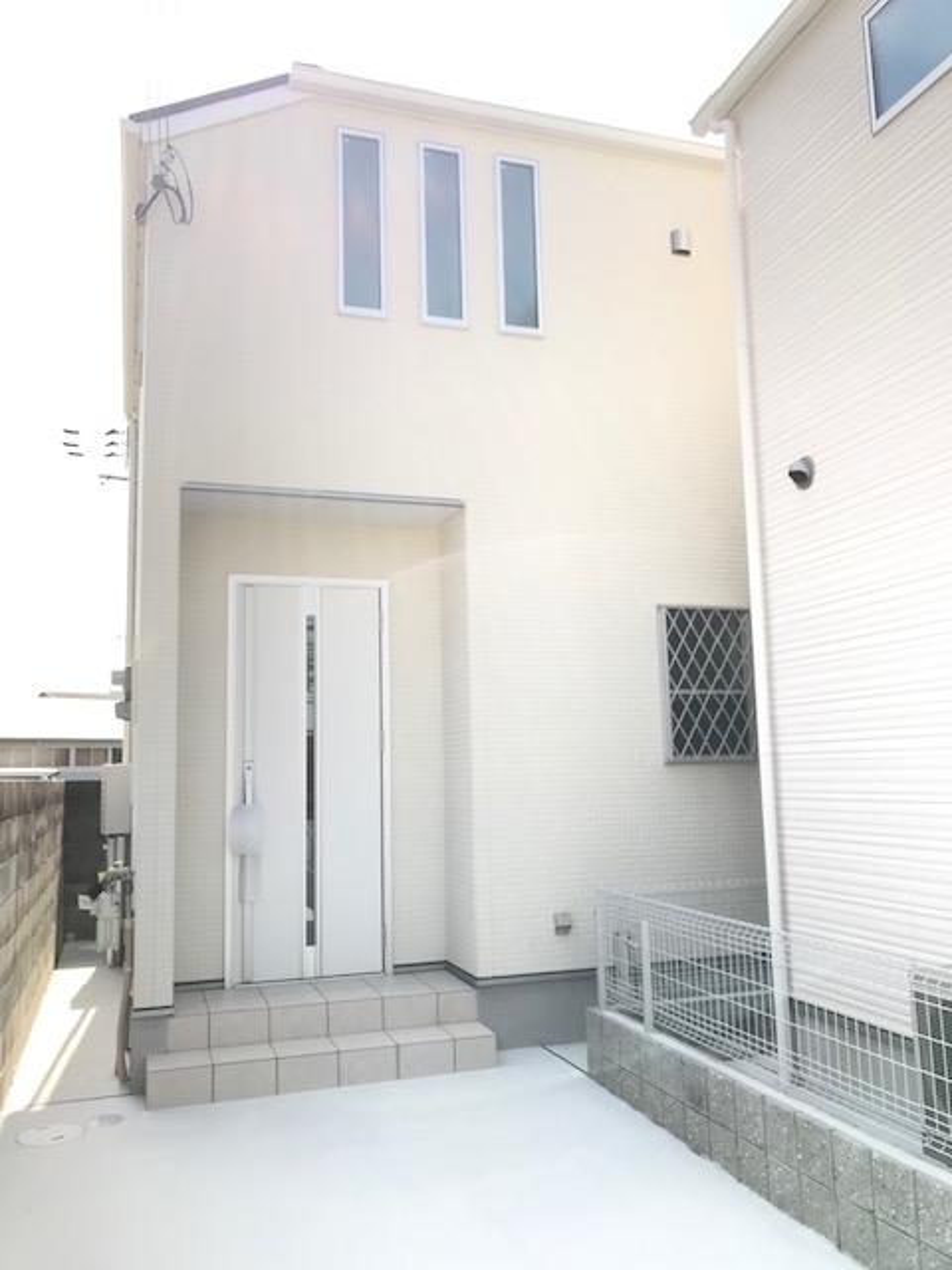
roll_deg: +1.1
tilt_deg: +7.8
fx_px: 1027
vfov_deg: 63.4
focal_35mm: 28
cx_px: 476
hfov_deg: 49.7
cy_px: 635
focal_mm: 3.99
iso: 20
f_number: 1.8
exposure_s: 1/1330
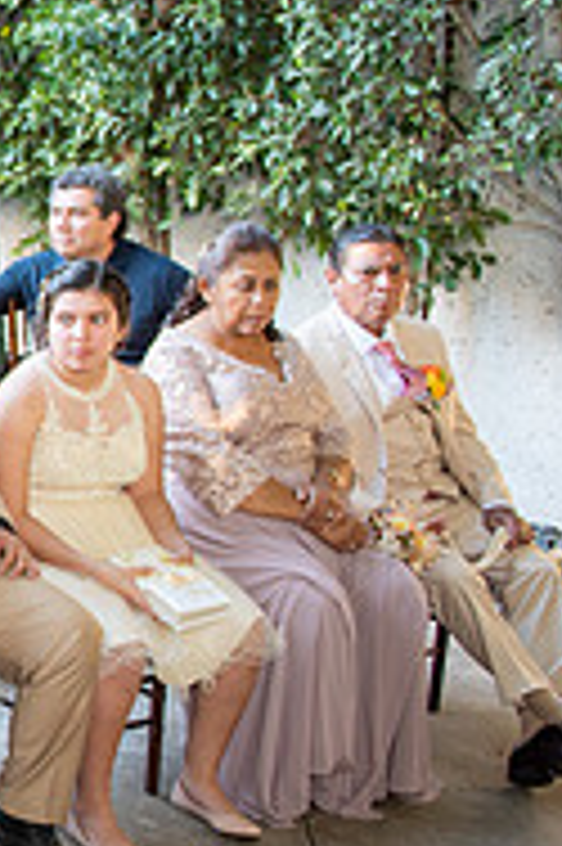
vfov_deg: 27.4
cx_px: -593
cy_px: 439
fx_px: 1736
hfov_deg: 14.8
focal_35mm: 74
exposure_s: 1/100
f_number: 3.2
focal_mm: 24
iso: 500
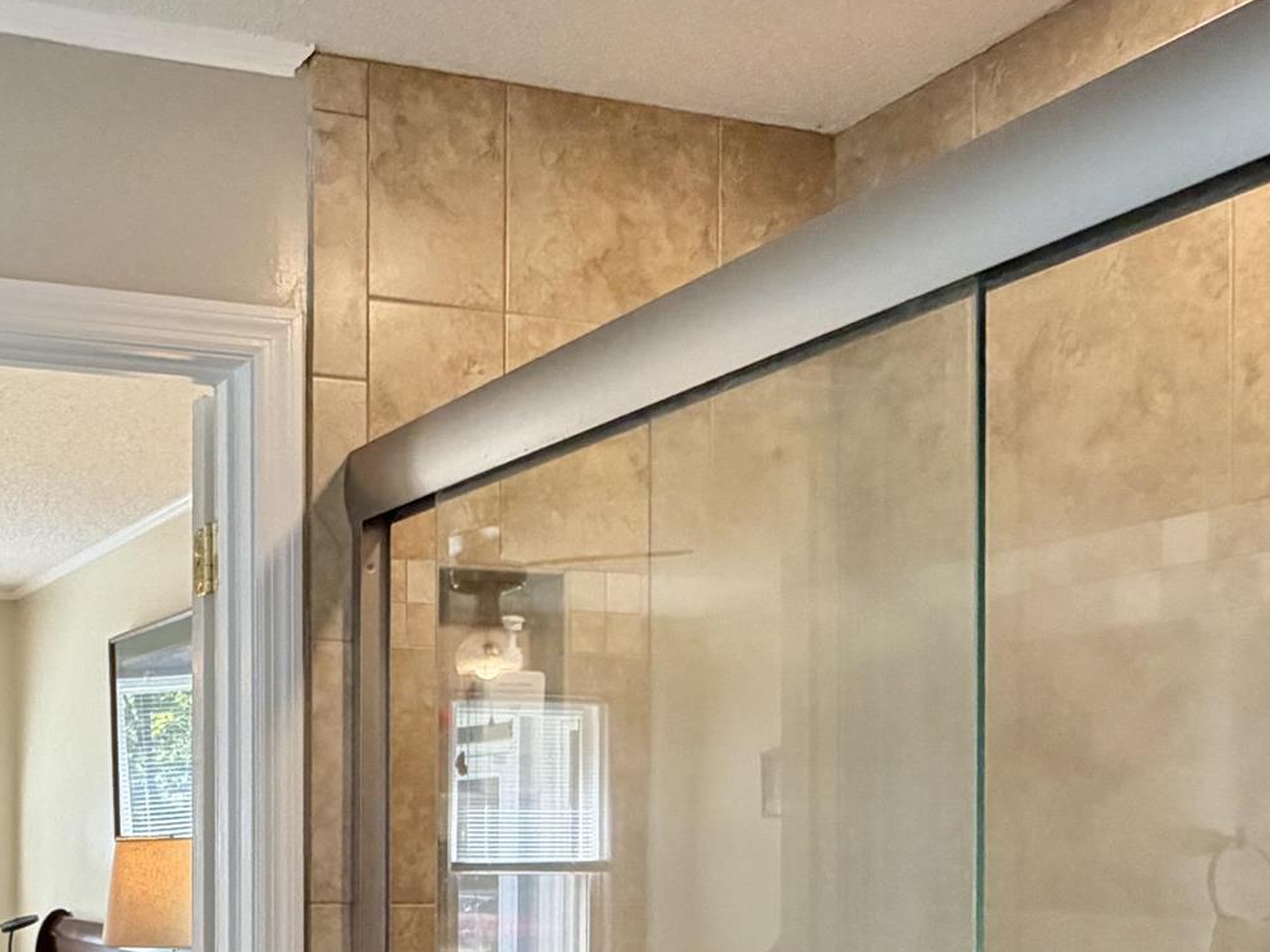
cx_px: 86
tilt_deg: -0.1
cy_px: 839
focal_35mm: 44
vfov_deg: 31.5
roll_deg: +0.4
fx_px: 1614
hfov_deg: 39.3
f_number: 2.2
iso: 200
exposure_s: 1/112
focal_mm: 2.22
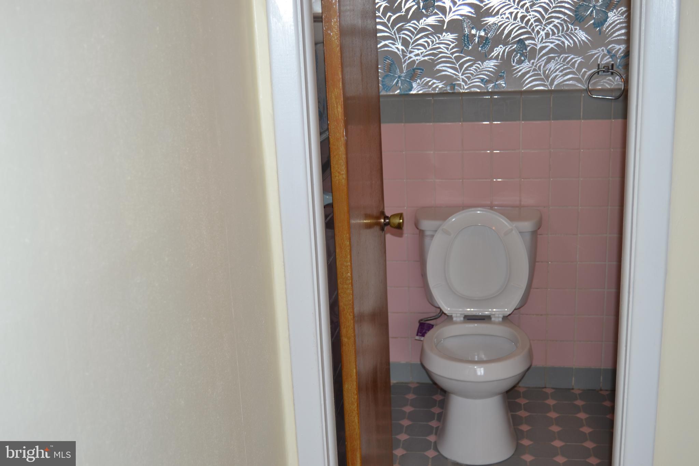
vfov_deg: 34.2
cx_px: 350
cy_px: 233
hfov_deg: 49.6
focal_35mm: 39
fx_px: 757
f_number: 4
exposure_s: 1/30
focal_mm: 26
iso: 100
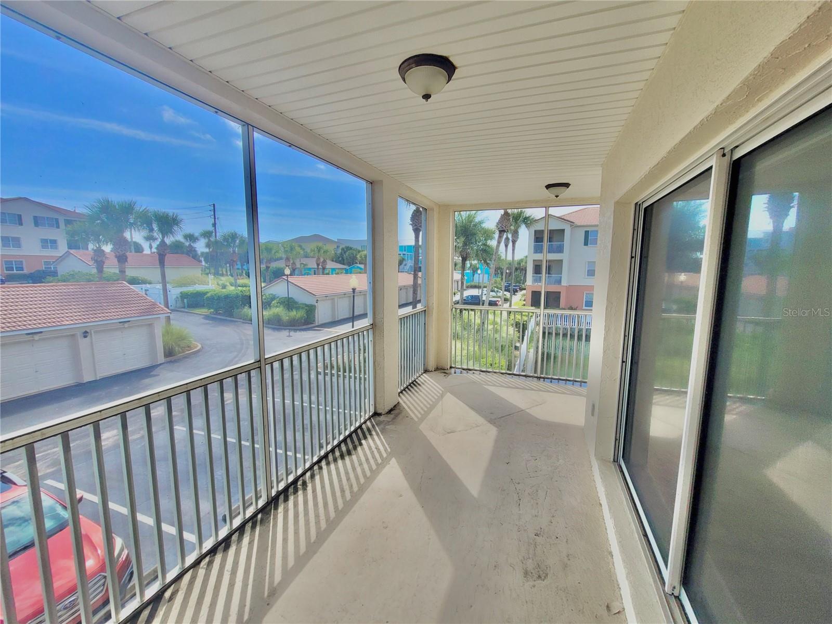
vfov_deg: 89.9
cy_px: 312
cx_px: 416
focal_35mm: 13
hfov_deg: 106.2
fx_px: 312
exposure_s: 1/887
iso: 64
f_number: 2.2
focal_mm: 2.2
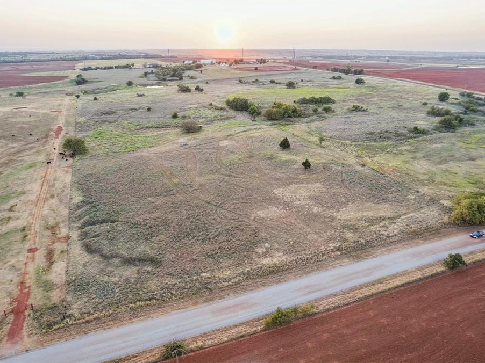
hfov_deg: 71.6
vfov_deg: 56.8
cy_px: 180
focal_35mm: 24
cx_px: 229
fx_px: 336
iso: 150
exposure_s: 1/120
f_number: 2.8
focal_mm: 8.4
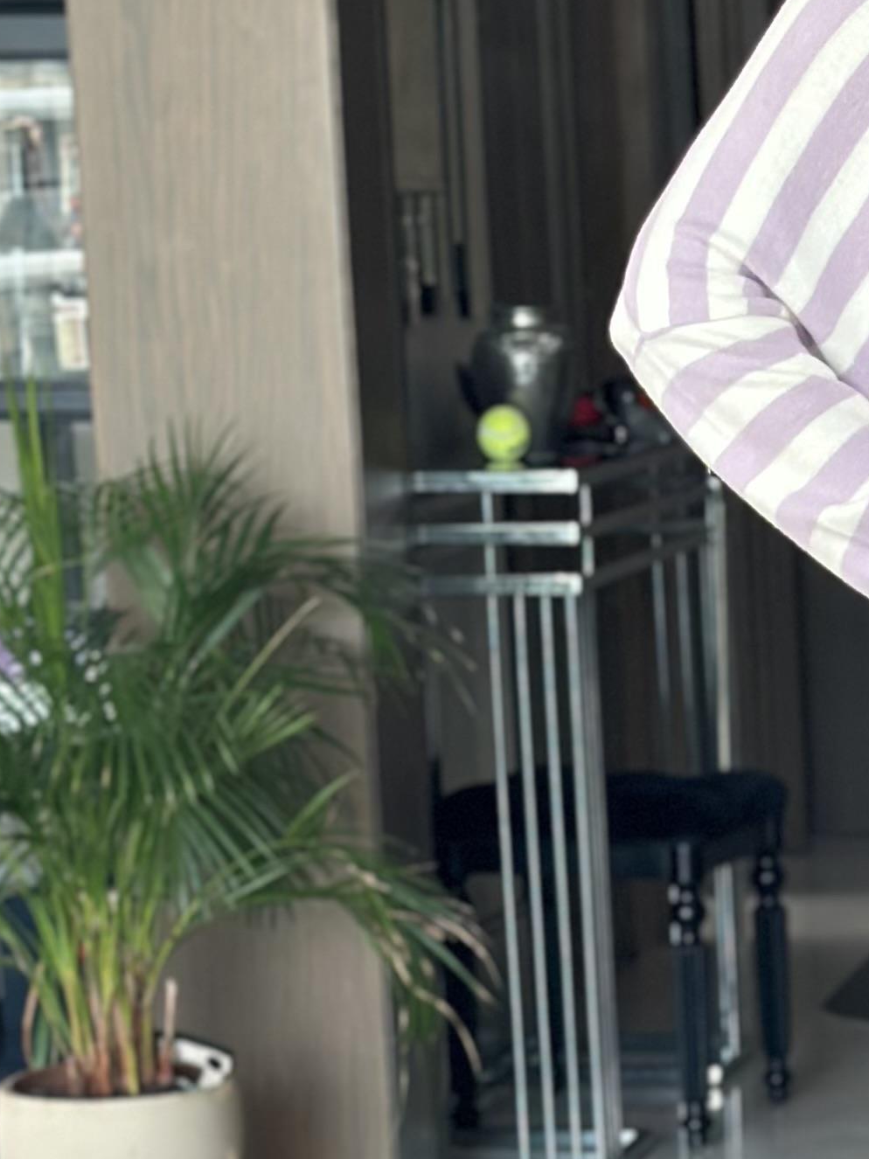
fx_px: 4888
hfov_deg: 9.9
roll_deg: +2.2
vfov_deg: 13.5
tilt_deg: -20.0
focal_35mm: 146
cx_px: 1281
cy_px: 859
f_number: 1.78
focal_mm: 6.86
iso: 200
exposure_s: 1/60
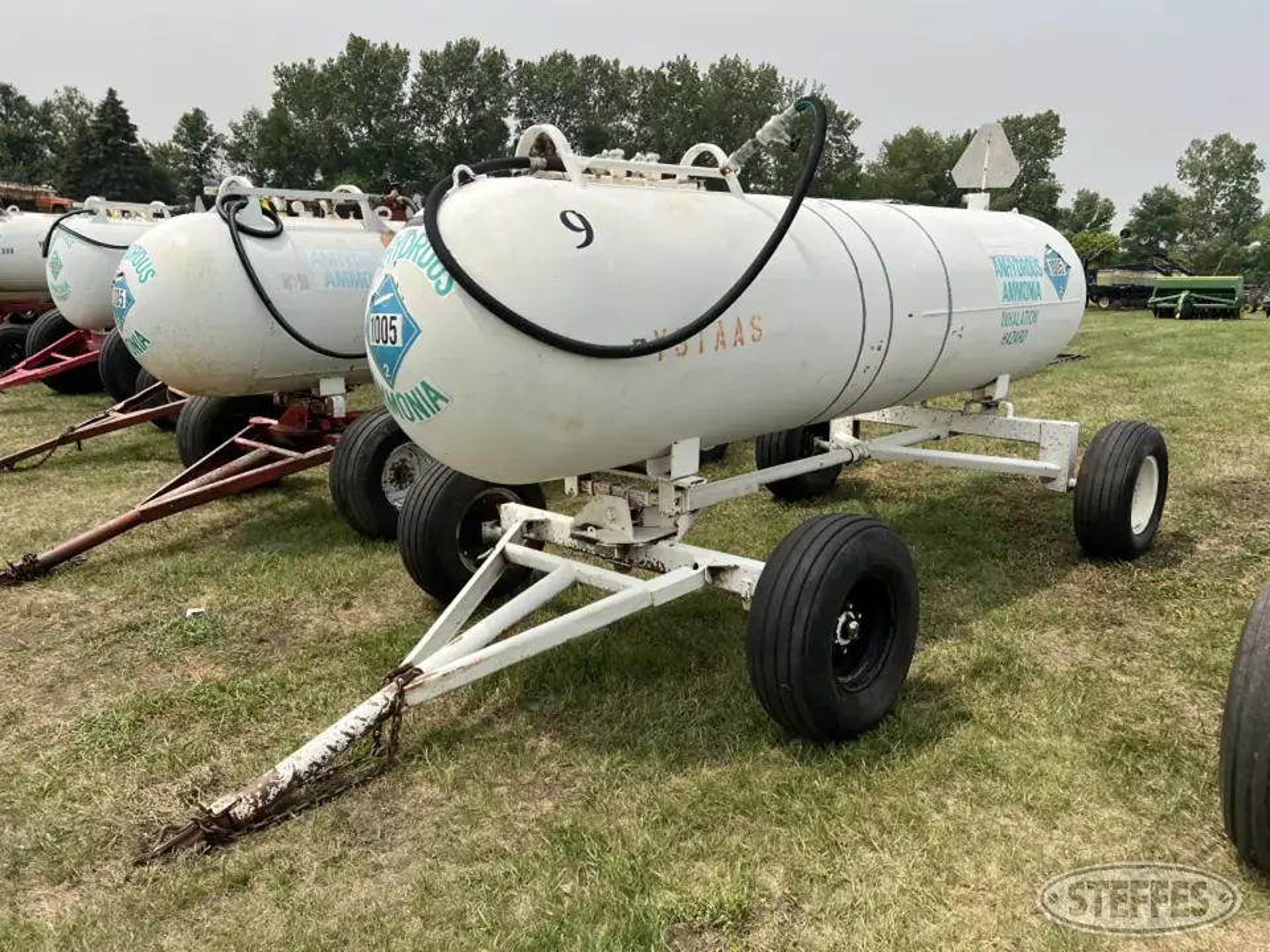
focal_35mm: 26
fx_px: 954
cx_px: 635
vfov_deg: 53.1
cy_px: 476
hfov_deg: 67.3
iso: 50
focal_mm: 5.7
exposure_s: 1/4274
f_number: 1.5
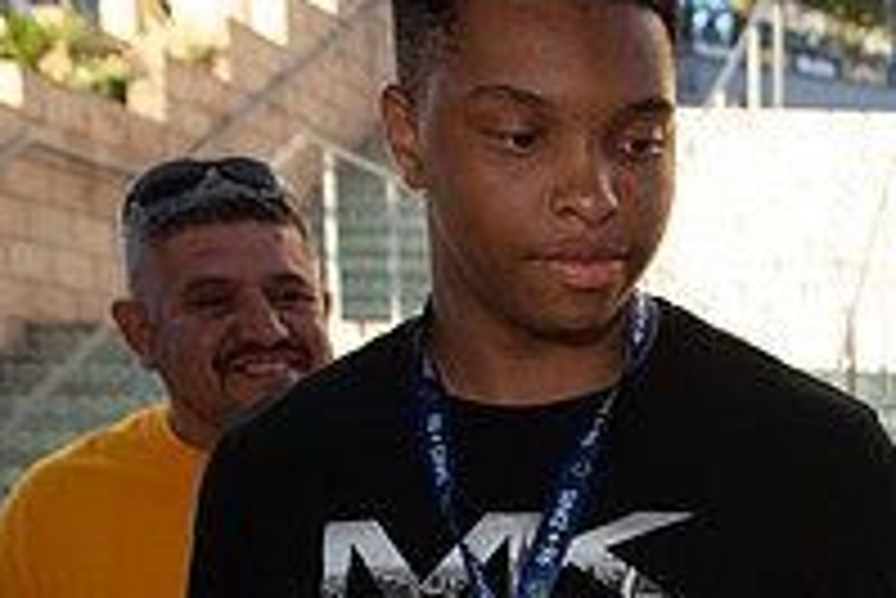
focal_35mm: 70
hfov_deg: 25.3
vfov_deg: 17.9
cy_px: 830
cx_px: 1126
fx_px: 1743
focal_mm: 24
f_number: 4.5
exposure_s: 1/800
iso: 800
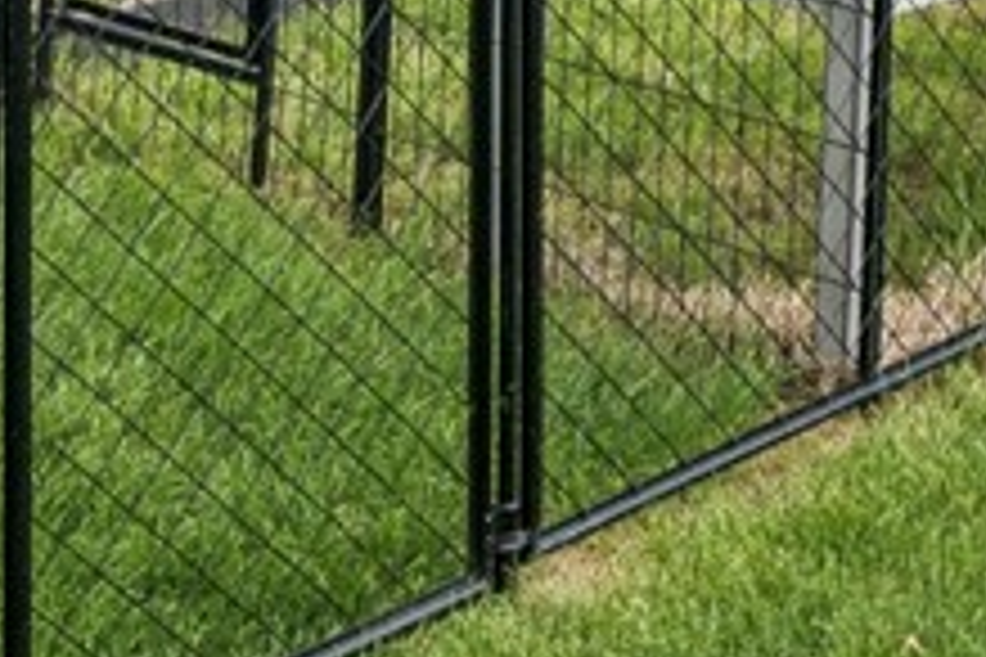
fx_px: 3396
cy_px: -1069
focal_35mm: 124
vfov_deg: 9.5
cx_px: 637
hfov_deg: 16.5
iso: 400
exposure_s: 1/640
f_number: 11
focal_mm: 16
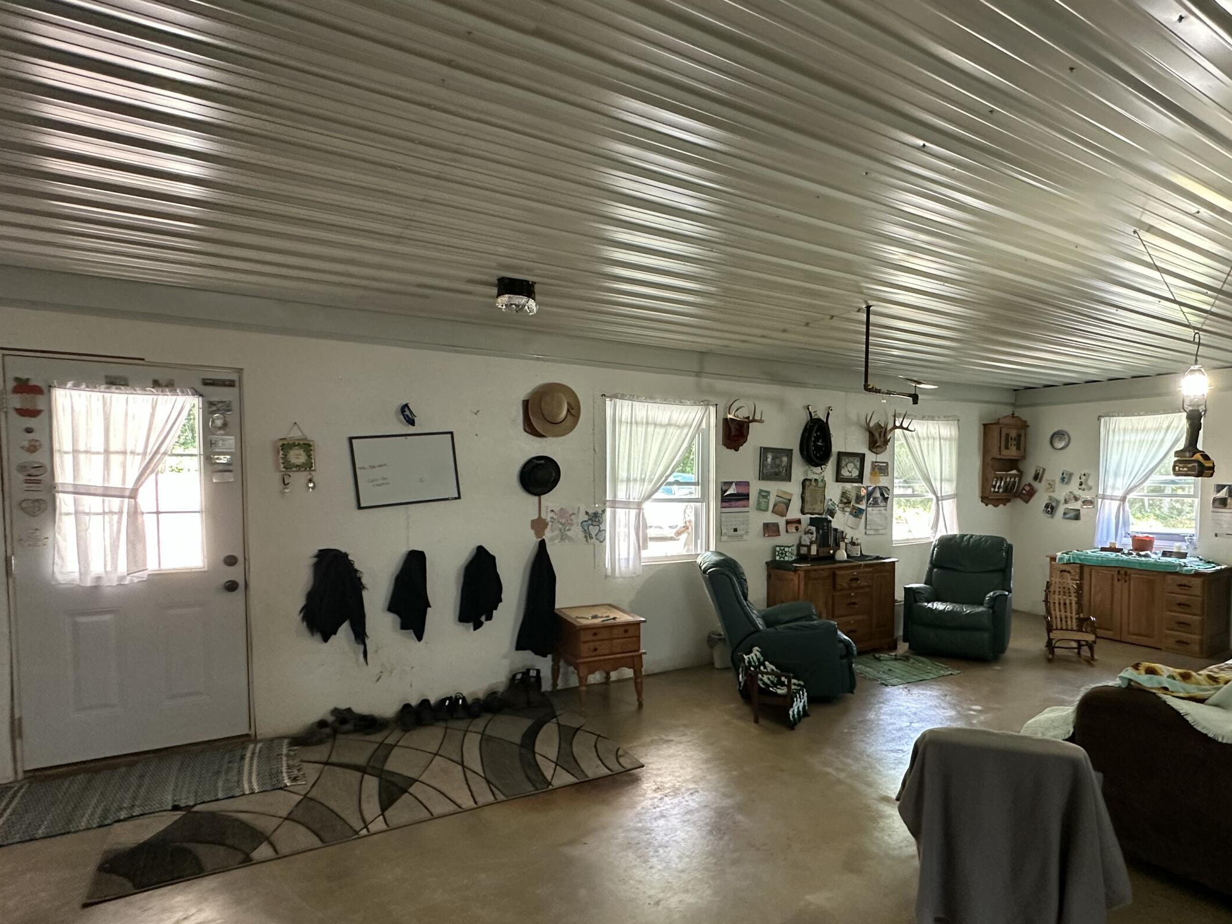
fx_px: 712
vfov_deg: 65.8
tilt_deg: -2.6
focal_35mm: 20
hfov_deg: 80.7
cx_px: 746
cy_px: 515
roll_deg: +0.4
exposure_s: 1/87
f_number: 2.2
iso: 320
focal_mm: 2.22
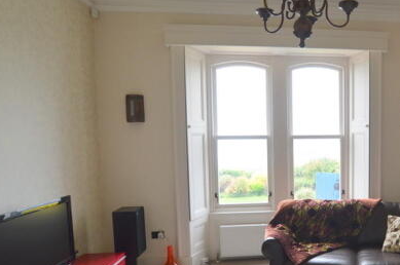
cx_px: 308
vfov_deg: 46.1
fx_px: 309
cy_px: 164
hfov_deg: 61.5
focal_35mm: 28
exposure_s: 1/100
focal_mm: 11
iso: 400
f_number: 5
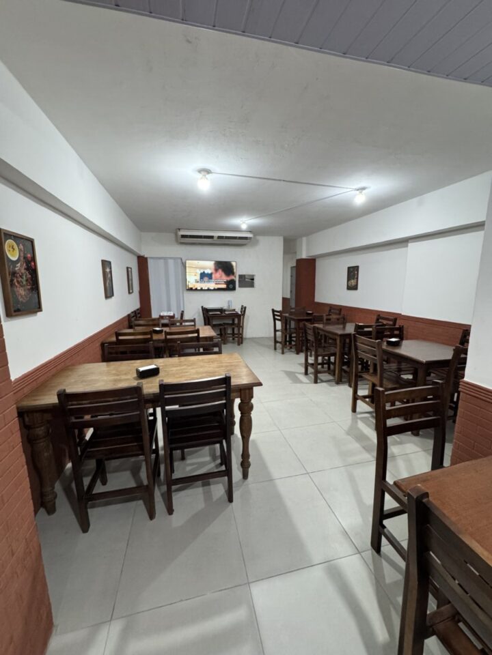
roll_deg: +0.7
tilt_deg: -9.0
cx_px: 246
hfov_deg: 85.7
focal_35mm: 14
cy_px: 328
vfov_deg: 102.1
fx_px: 265
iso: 320
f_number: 2.2
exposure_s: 1/120
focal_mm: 2.22
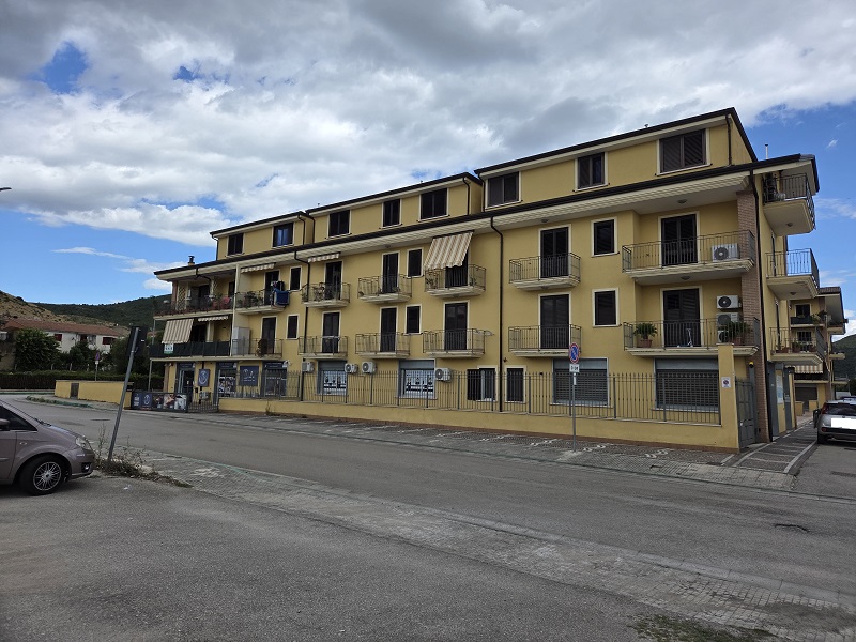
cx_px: 428
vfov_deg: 58.9
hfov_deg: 73.9
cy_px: 321
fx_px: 569
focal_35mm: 23
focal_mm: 5.4
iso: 80
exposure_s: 1/4274
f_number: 1.8
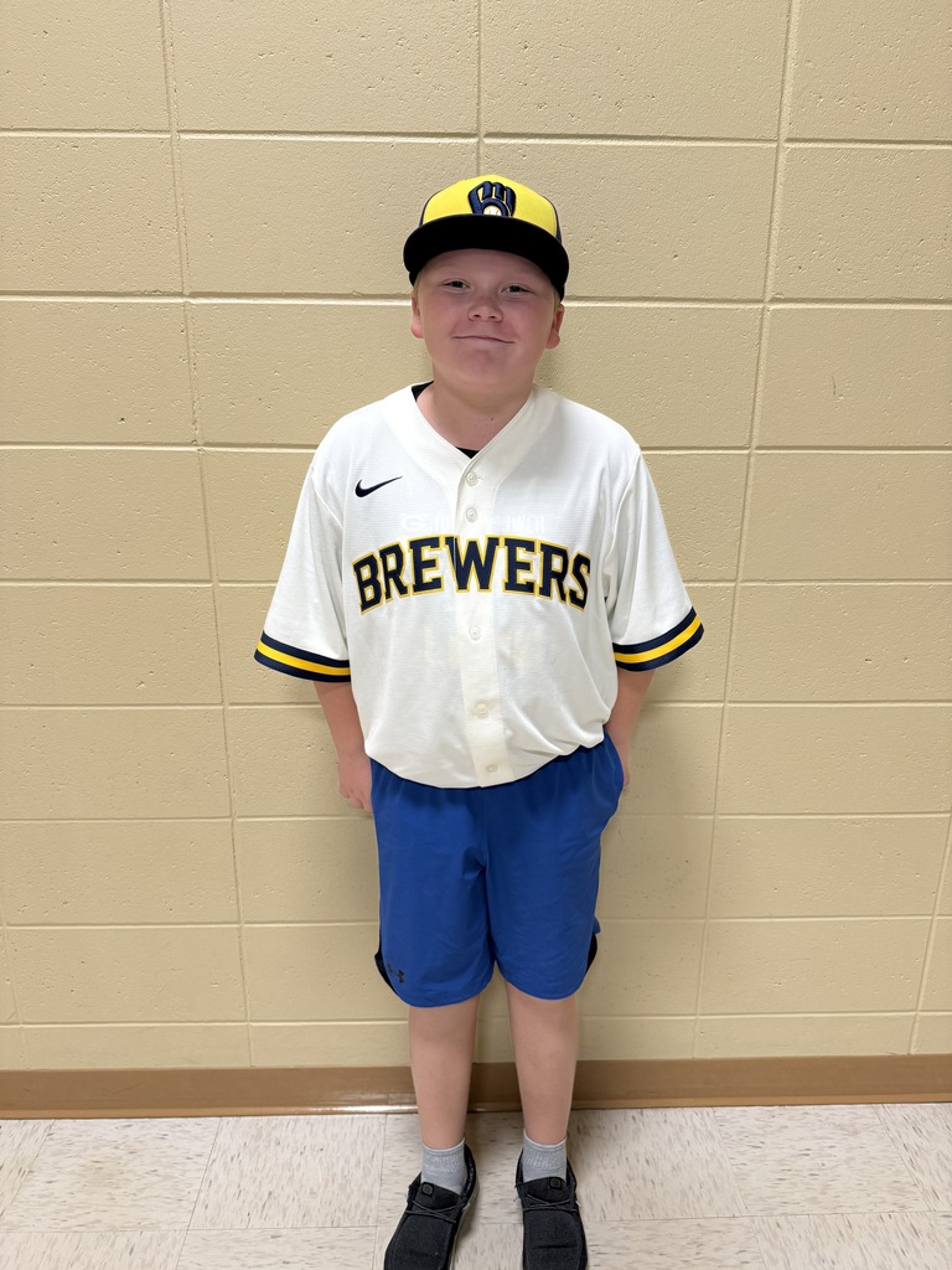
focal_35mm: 24
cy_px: 635
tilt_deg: -16.5
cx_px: 476
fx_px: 880
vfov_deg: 71.6
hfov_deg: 56.8
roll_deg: -0.4
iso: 160
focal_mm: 6.76
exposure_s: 1/60
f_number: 1.78
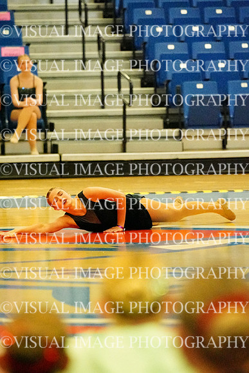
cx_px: 124
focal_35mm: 225
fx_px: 2333
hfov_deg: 6.1
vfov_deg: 9.1
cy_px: 186
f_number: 2.8
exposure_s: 1/1600
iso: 25600
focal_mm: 150
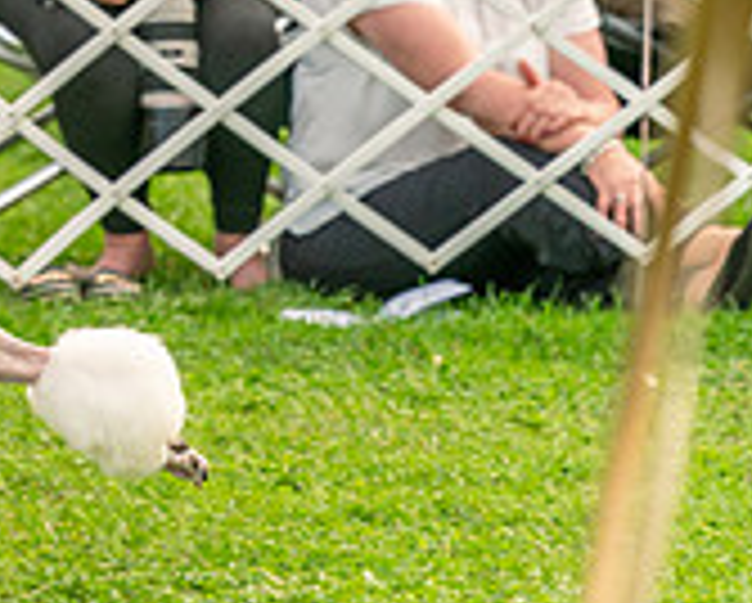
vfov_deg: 2.4
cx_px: -545
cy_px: -88
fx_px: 14528
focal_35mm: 652
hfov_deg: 3.0
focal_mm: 200
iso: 640
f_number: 4
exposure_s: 1/640
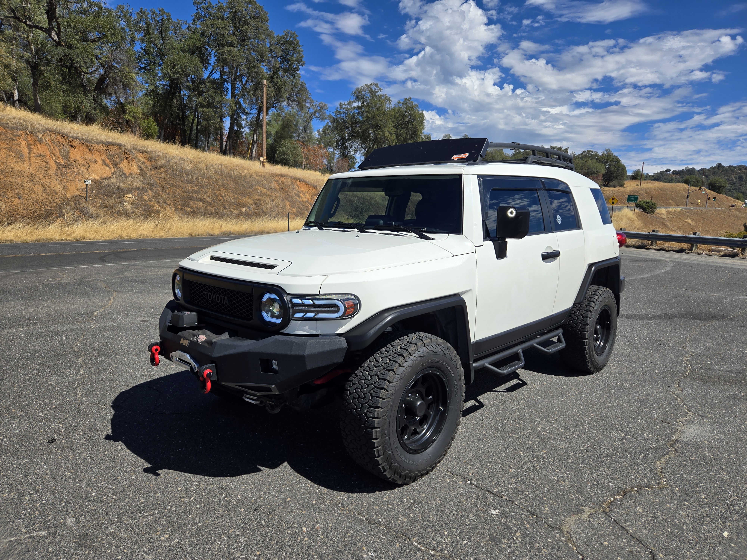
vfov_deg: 58.9
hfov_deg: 73.9
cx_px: 374
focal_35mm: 23
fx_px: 496
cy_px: 280
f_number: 1.8
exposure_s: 1/2760
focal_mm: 5.4
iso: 25
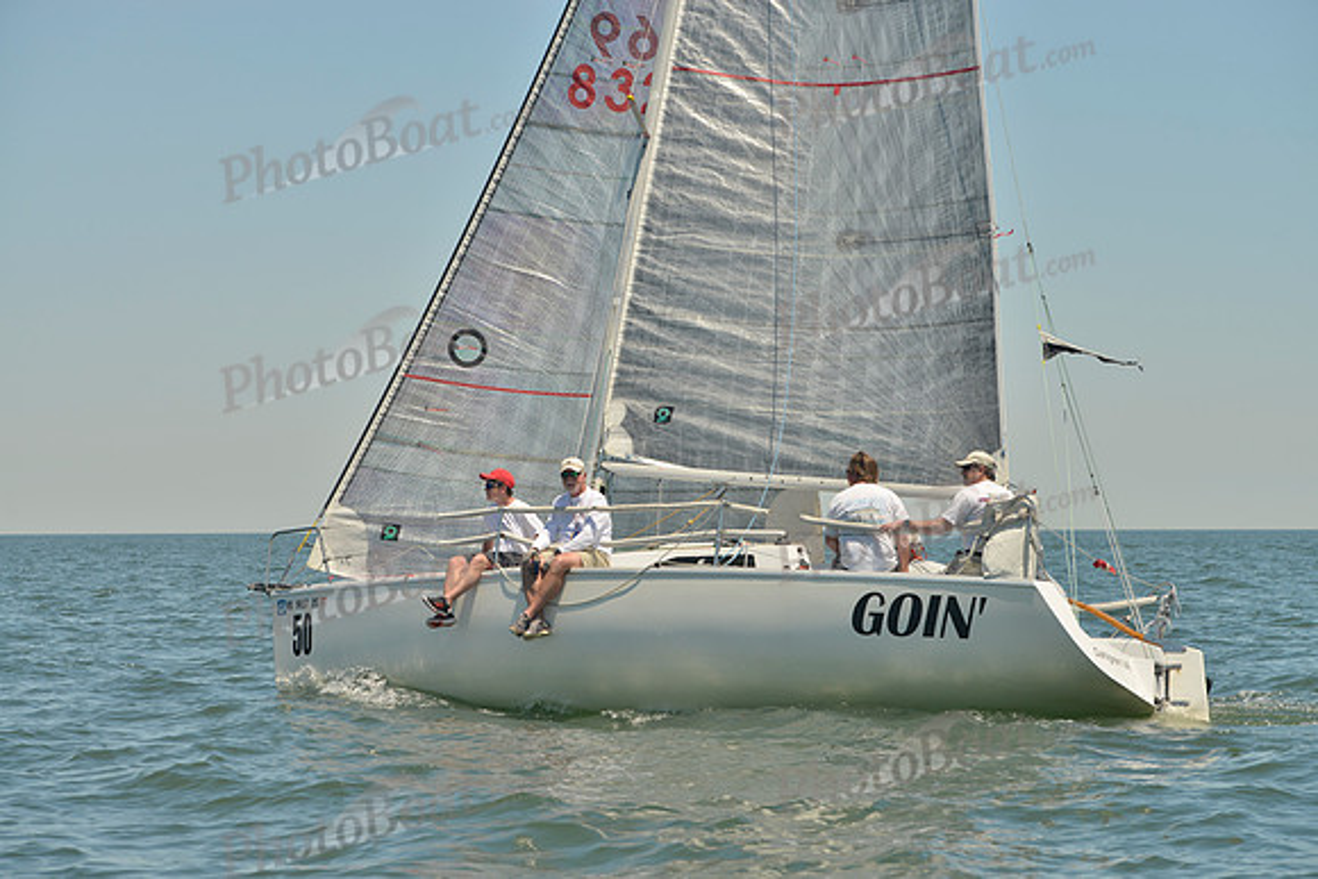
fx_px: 3369
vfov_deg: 14.9
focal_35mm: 92
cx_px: 659
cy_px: 440
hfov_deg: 22.1
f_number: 7.1
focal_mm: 92
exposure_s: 1/640
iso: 200
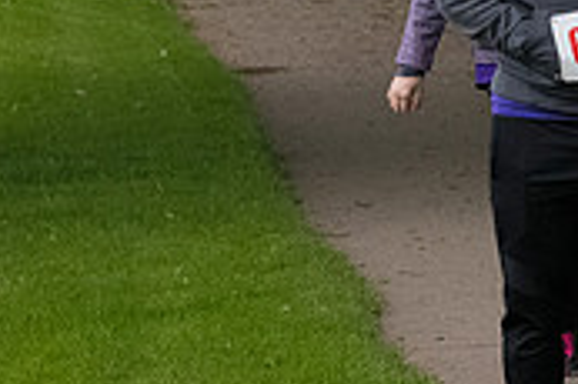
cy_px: 120
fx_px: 6929
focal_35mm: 432
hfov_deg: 4.7
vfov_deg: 3.2
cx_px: 932
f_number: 7.1
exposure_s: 1/1600
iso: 4000
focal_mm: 86
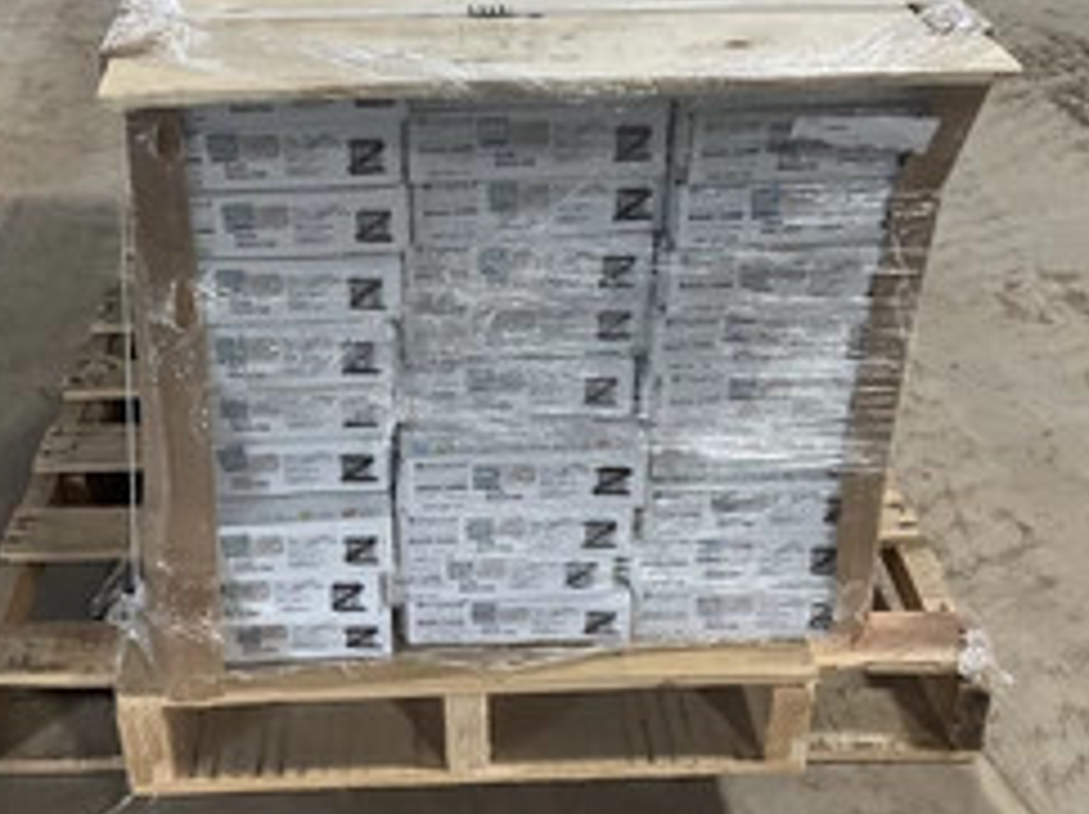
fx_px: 1509
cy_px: 387
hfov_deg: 39.5
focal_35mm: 48
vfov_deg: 30.2
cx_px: 441
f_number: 1.8
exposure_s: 1/60
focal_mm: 3
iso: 80
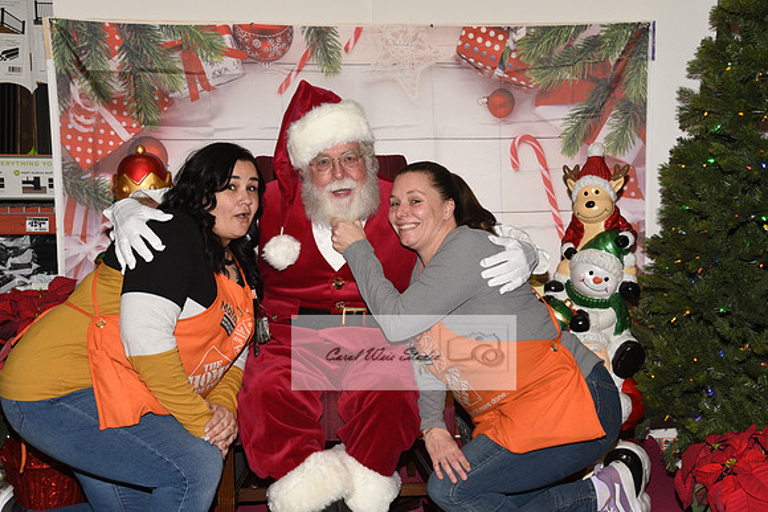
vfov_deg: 27.0
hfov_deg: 39.6
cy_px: 256
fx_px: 1067
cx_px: 384
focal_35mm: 50
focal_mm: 50
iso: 800
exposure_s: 1/60
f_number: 5.6
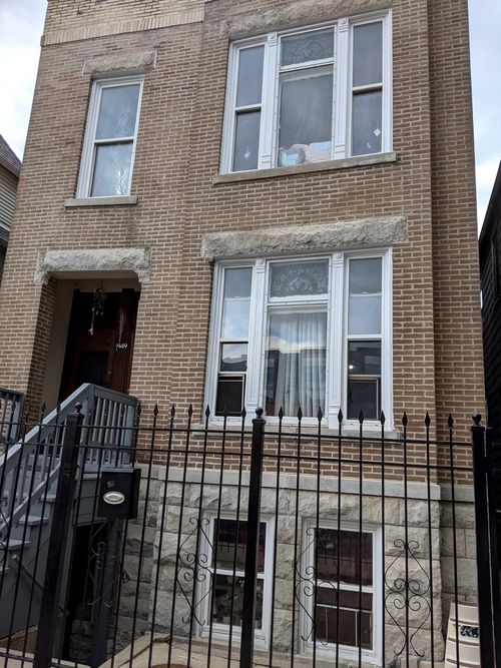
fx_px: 521
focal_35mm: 27
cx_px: 250
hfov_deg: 51.3
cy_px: 334
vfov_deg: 65.3
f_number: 1.8
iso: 64
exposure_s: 1/1675
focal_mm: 4.44
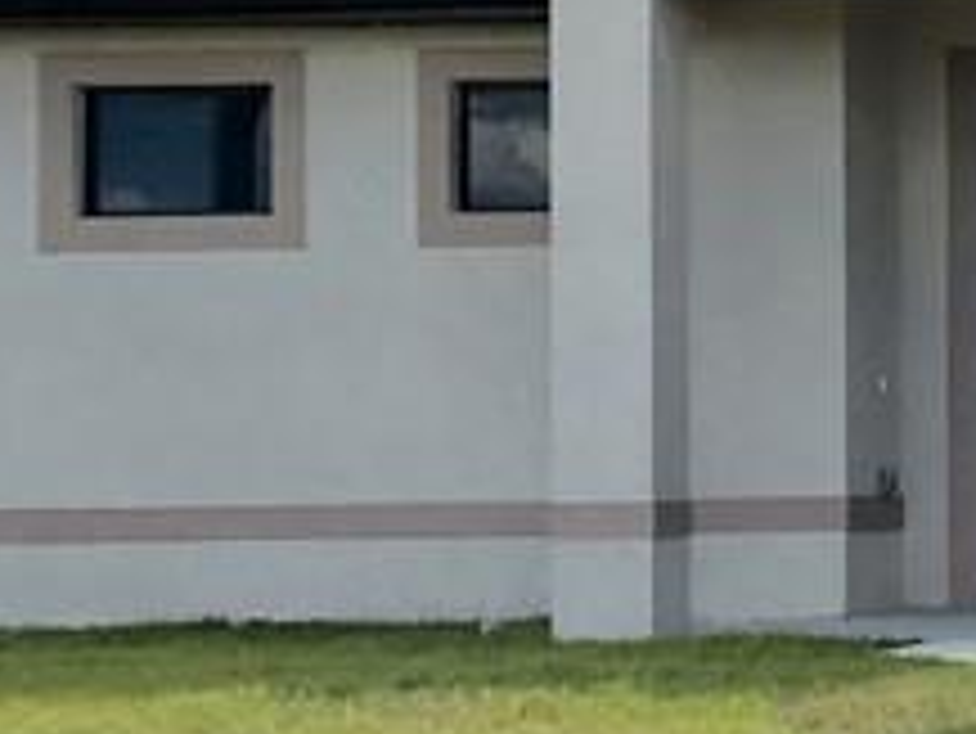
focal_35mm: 132
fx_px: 3724
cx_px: 2001
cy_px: 383
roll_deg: +0.9
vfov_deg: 11.2
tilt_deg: +2.2
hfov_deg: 12.9
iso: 20
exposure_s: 1/2525
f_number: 1.8
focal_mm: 4
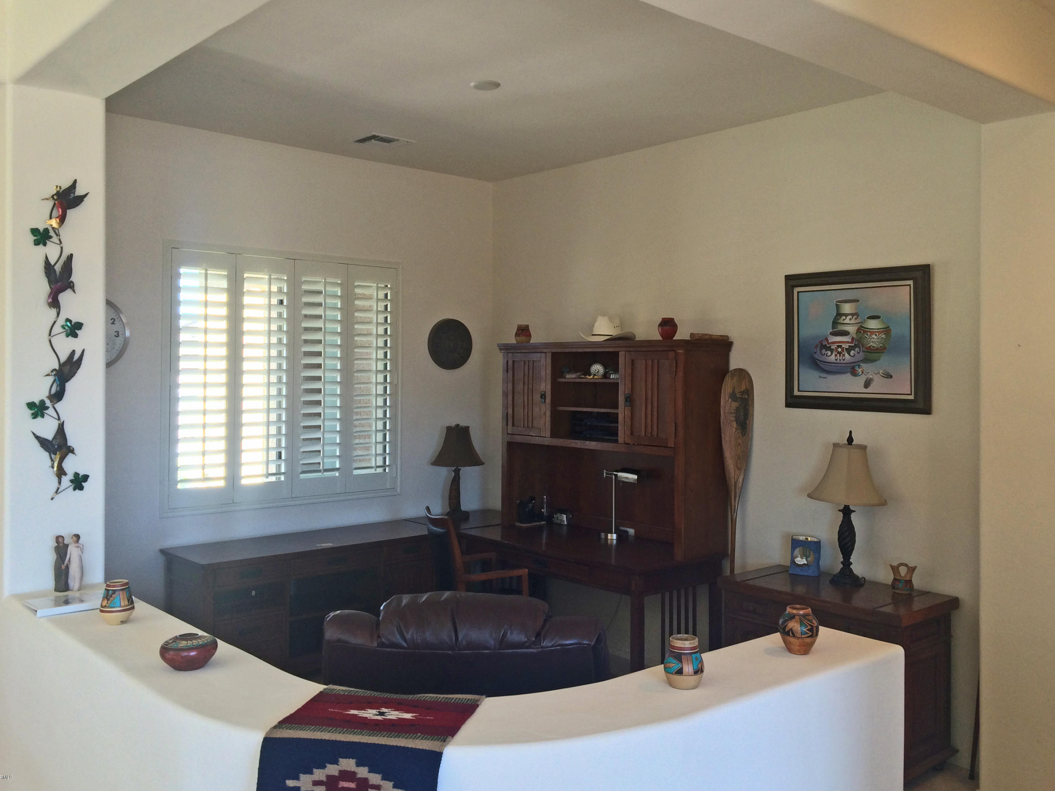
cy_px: 368
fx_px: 975
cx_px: 558
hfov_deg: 56.8
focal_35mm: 32
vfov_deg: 44.1
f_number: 2.2
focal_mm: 4.15
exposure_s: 1/30
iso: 50
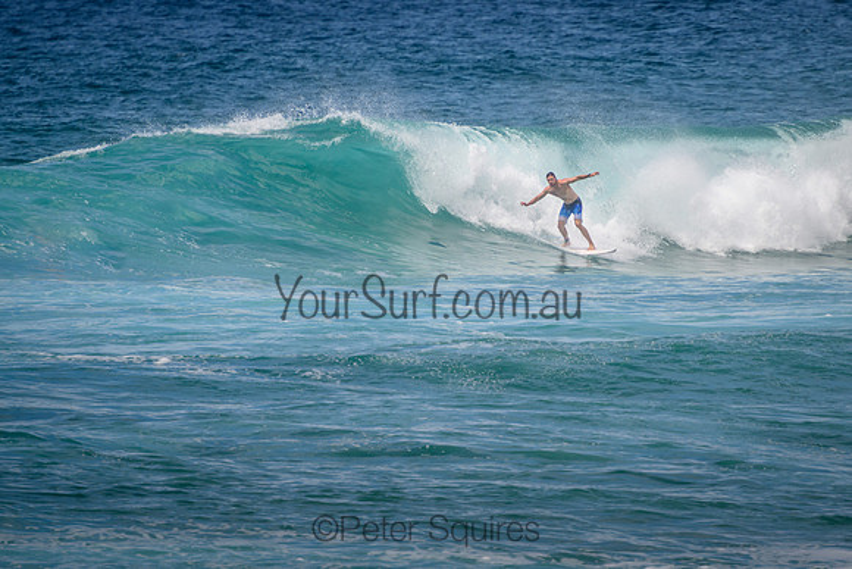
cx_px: 524
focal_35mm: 549
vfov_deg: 2.5
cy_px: 249
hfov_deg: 3.8
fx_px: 13004
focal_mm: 400
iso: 280
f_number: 5.6
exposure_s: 1/2000
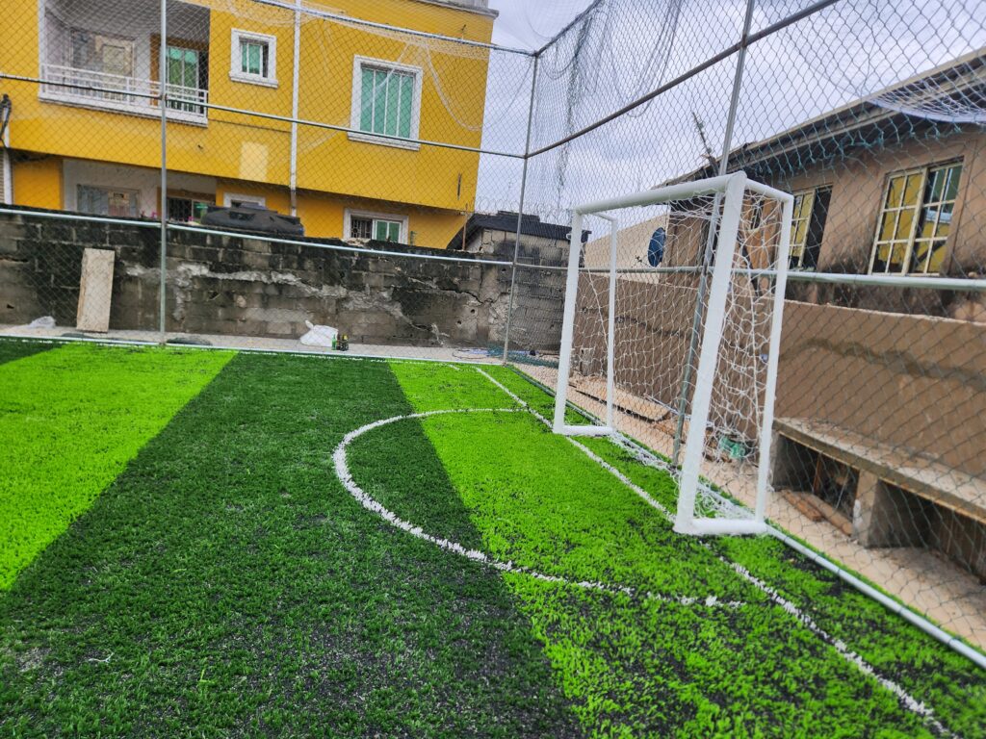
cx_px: 493
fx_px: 655
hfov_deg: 73.9
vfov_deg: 58.9
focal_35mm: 23
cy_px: 370
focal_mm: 5.4
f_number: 1.8
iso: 64
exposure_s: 1/180
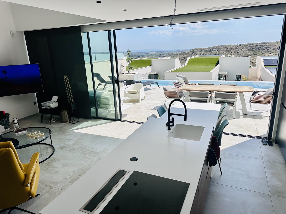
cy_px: 107
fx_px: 198
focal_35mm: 24
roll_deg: +2.6
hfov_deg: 71.6
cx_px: 143
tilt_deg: -15.8
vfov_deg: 56.8
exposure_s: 1/5848
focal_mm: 6.86
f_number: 1.78
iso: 80
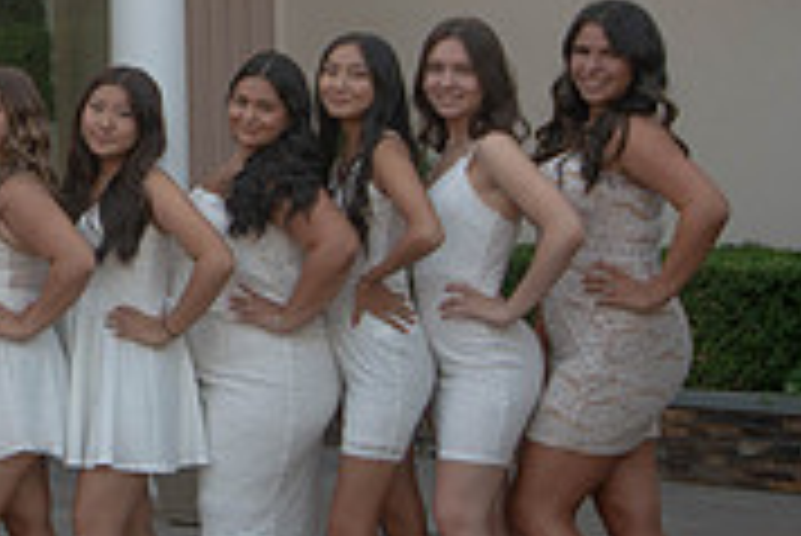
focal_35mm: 104
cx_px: -374
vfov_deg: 13.1
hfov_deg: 17.7
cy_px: 86
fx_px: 2316
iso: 100
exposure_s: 1/60
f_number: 5
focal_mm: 32
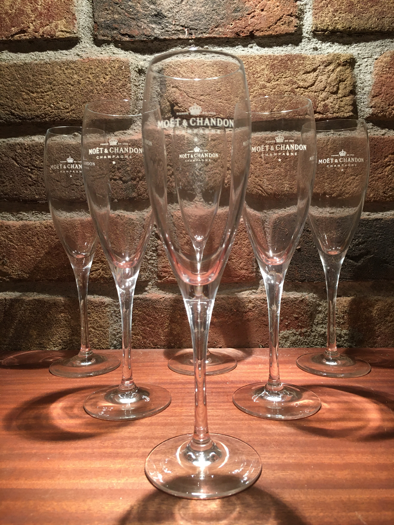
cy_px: 262
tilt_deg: -4.1
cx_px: 197
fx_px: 440
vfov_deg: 61.7
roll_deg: +0.7
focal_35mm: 29
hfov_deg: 48.2
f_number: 2.2
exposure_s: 1/33
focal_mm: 4.15
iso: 125
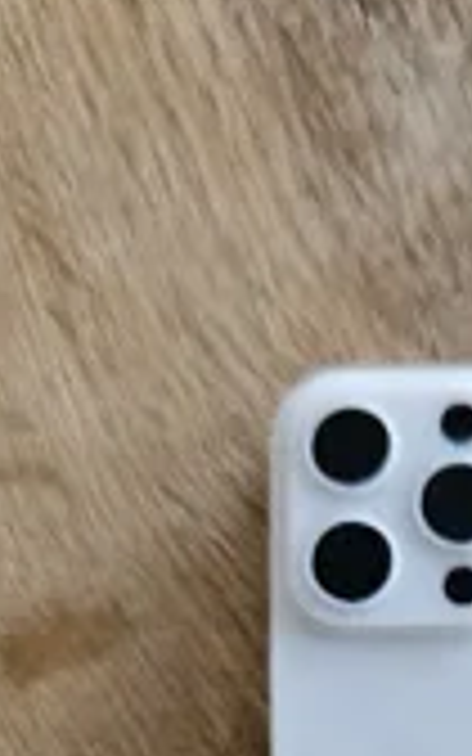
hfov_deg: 21.2
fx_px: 1194
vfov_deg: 30.9
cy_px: 850
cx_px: 521
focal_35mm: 58
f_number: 1.8
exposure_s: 1/100
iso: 640
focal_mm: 5.4
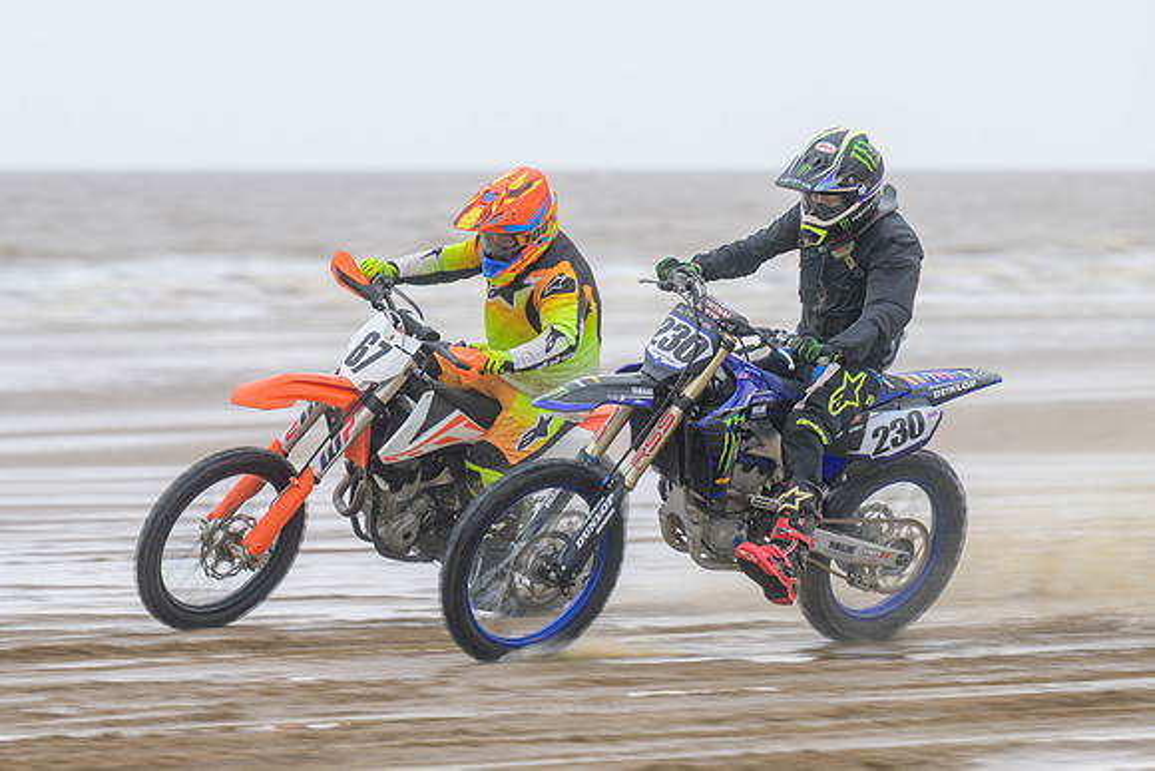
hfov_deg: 7.6
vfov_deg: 5.1
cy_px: 459
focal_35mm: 271
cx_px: 549
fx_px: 8683
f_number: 4
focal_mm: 150
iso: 64
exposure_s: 1/250
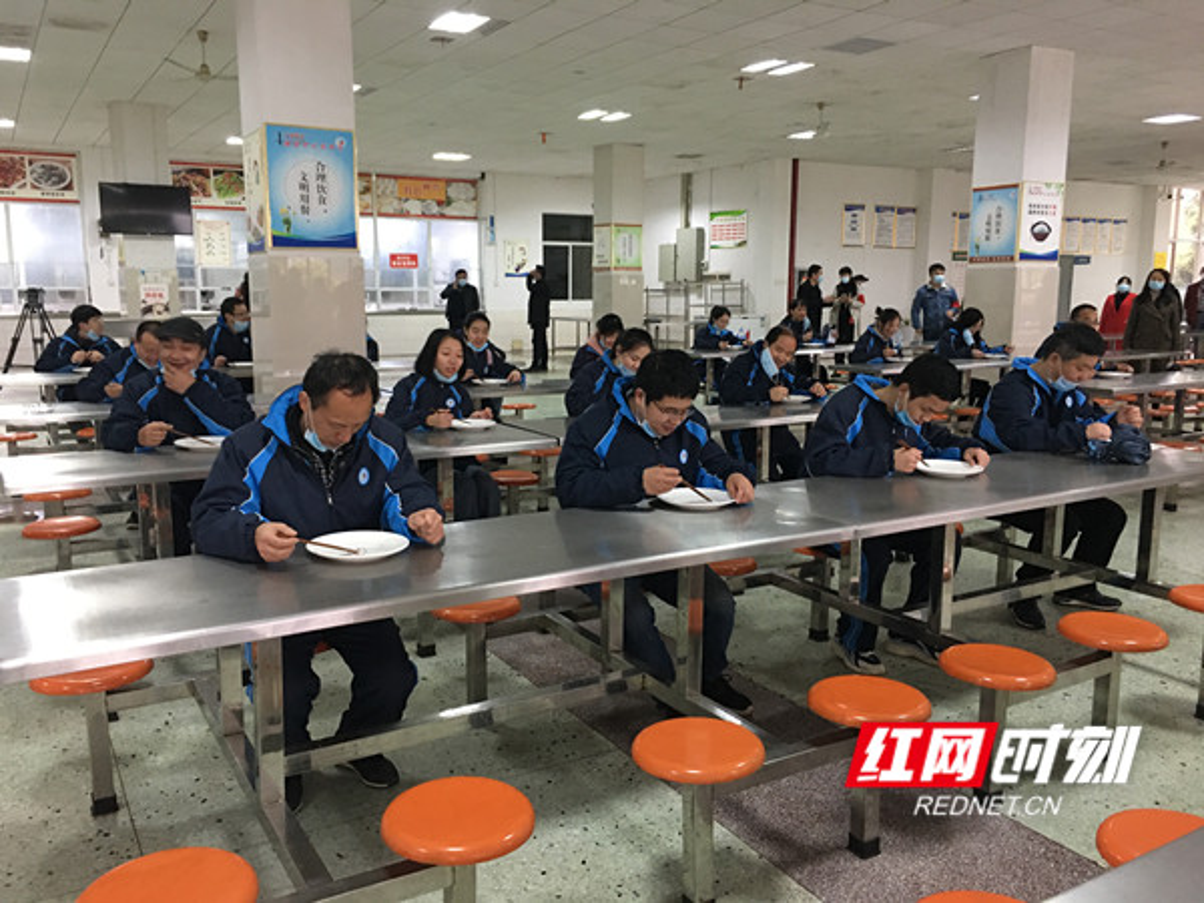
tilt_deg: -8.1
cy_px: 452
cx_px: 602
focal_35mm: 29
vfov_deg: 48.2
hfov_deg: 61.7
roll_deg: -0.1
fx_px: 1009
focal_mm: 4.15
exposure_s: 1/8
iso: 100
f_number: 2.2
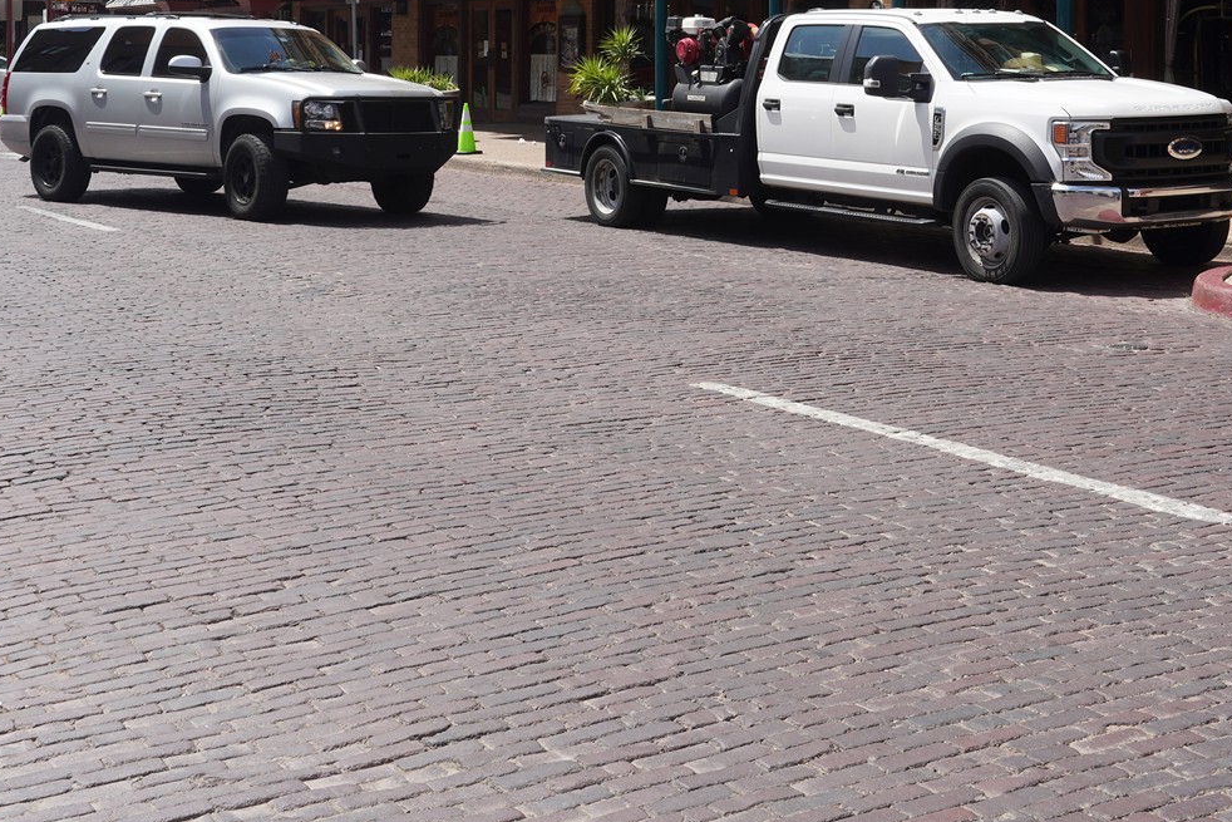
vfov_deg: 22.9
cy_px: 15
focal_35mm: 57
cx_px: 616
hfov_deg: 35.0
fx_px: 1951
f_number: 16
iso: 160
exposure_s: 1/100
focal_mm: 28
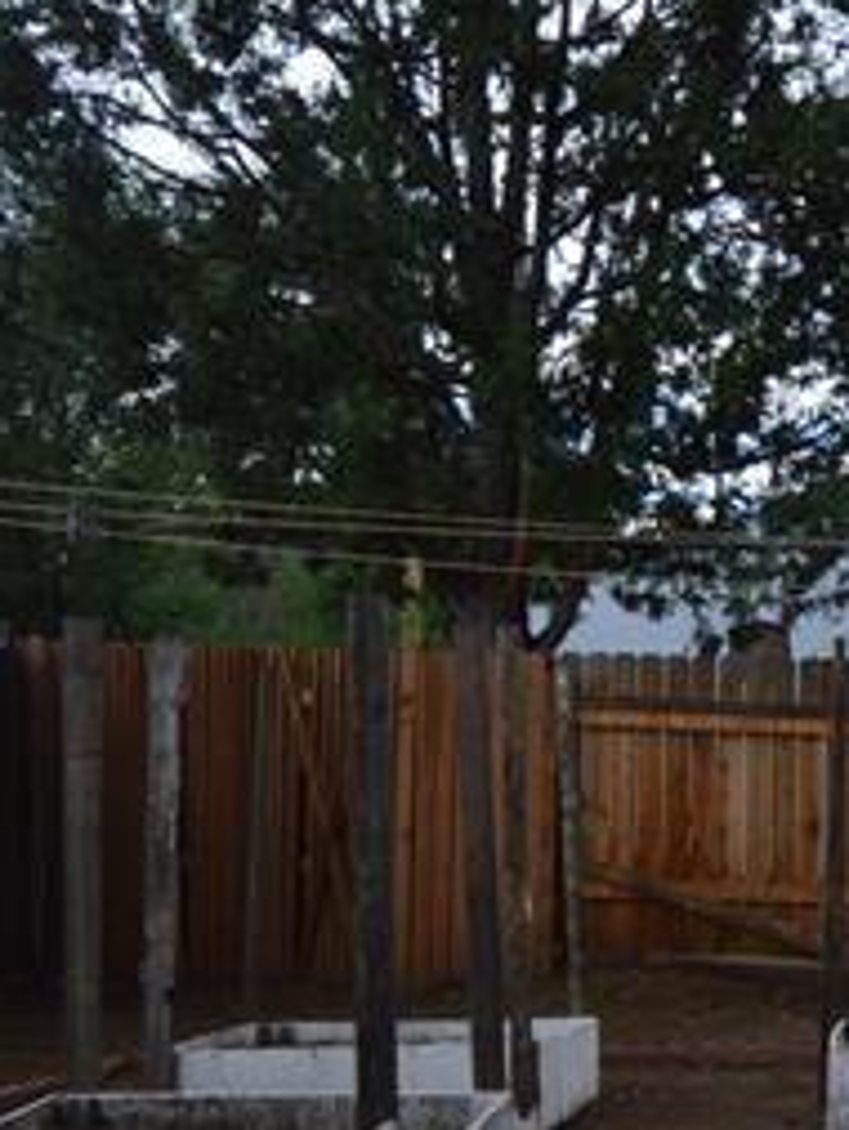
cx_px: 1066
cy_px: 987
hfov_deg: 20.3
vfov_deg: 28.0
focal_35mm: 67
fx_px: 2188
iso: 400
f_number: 9
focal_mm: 11.5
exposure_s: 1/160
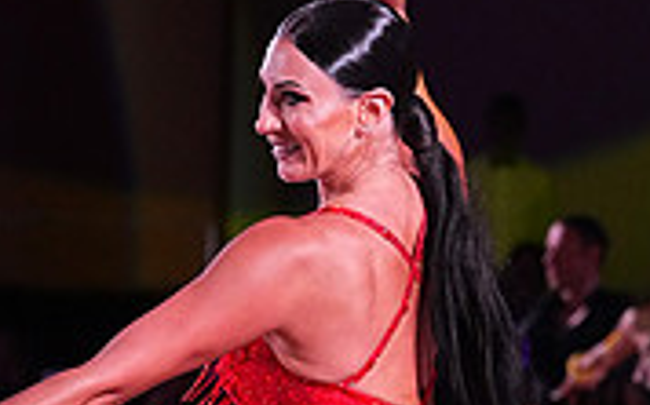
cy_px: 711
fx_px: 8126
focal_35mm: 459
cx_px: -38
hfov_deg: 4.6
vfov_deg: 2.8
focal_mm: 138
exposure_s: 1/320
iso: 5000
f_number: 5
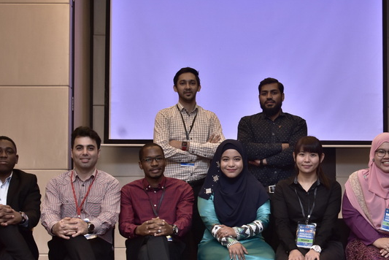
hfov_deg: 25.7
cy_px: 163
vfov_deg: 17.3
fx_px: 851
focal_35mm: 79
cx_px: 231
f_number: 6.3
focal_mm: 35
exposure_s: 1/50
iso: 1000
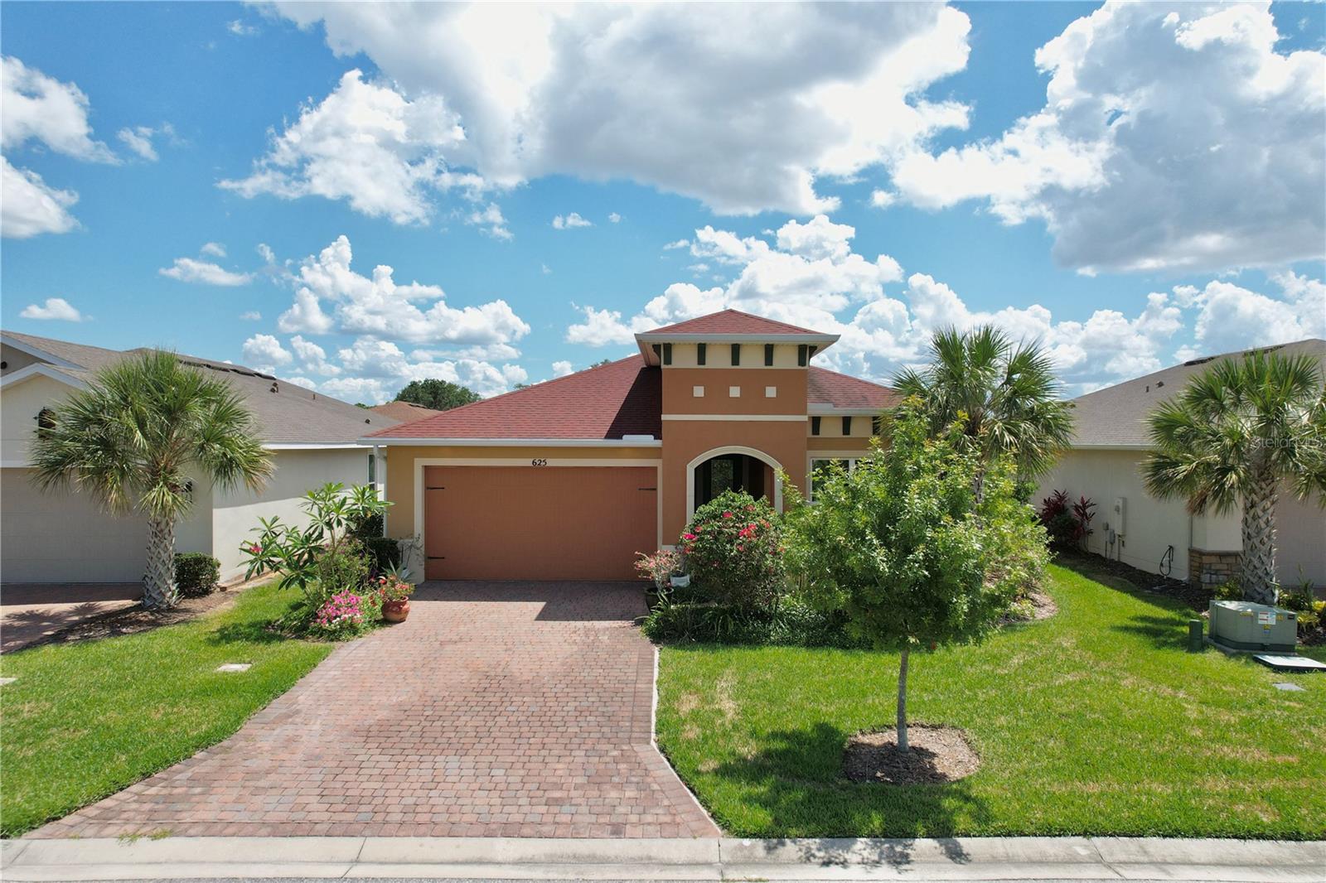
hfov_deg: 78.6
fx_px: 810
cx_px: 663
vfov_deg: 57.2
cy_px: 442
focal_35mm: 22
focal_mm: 8.38
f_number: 2.8
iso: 200
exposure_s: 1/3200
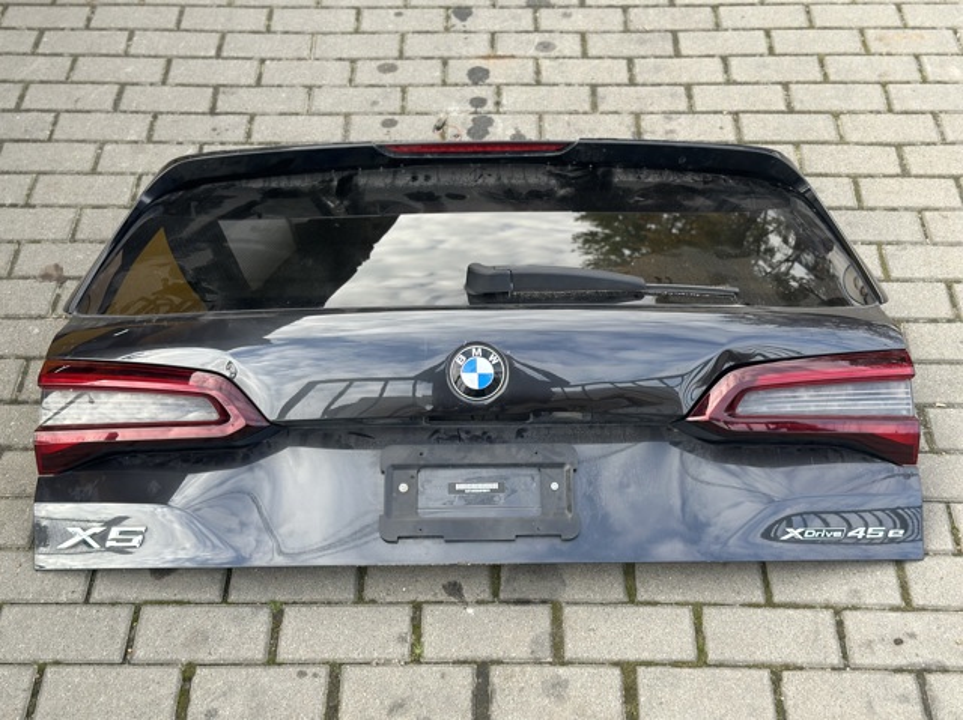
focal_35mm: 48
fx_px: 1334
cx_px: 482
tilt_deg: -47.5
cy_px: 360
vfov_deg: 30.2
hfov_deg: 39.7
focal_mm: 6.86
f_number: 1.78
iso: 80
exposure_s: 1/454
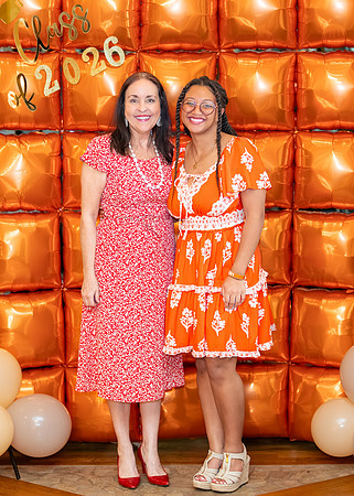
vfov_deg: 23.3
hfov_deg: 16.8
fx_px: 1201
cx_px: 184
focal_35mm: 85
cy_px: 255
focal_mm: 50
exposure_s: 1/400
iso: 1000
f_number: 1.2
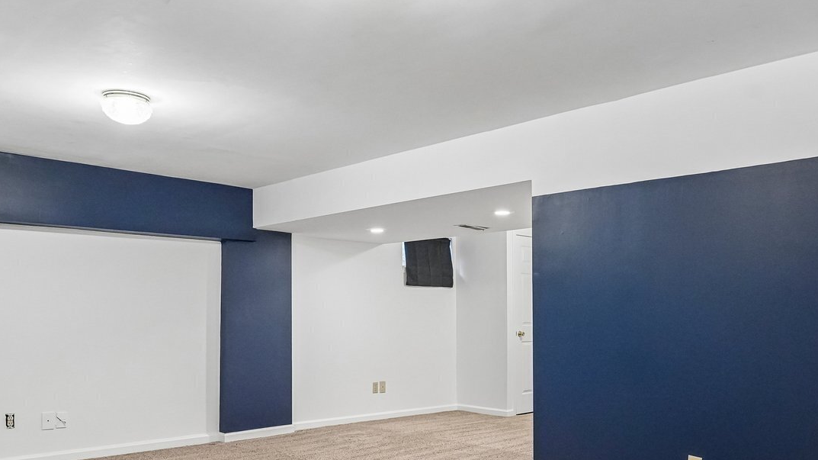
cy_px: 322
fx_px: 694
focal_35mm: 32
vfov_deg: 36.1
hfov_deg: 60.7
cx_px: 473
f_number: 8
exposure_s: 1/30
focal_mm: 16
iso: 4000
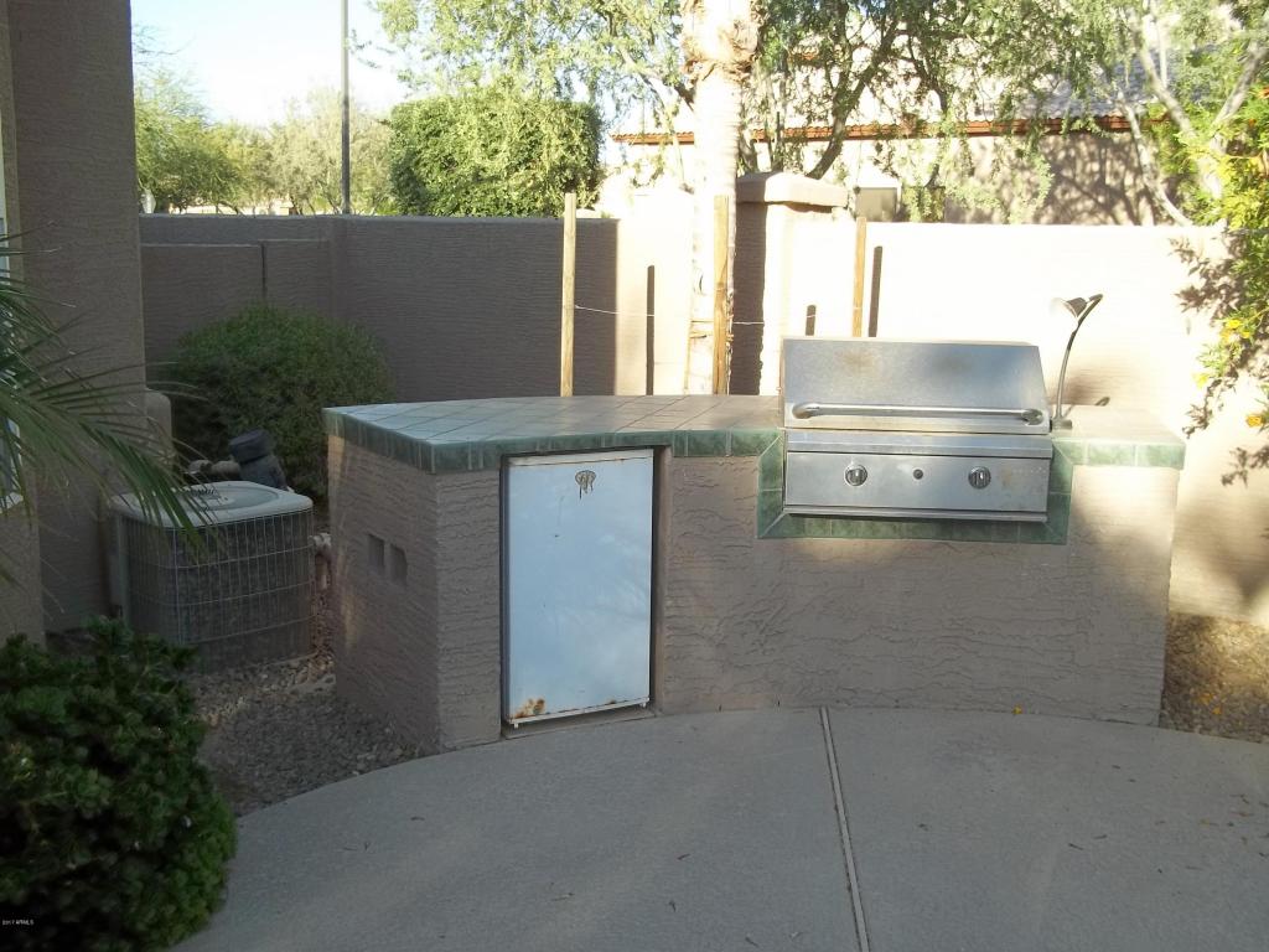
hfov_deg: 51.4
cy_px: 476
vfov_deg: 39.7
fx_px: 1320
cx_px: 634
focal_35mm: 36
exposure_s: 1/250
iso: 64
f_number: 3.1
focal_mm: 6.5
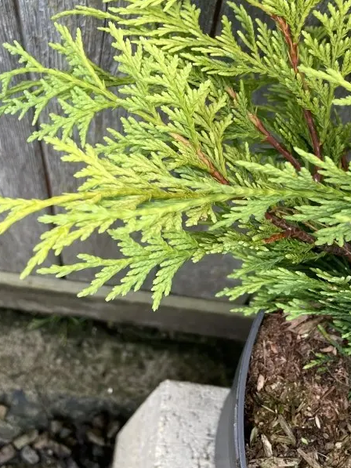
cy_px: 109
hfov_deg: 30.9
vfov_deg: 39.2
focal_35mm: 47
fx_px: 635
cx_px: 183
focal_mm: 4.2
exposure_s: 1/128
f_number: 1.6
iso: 32
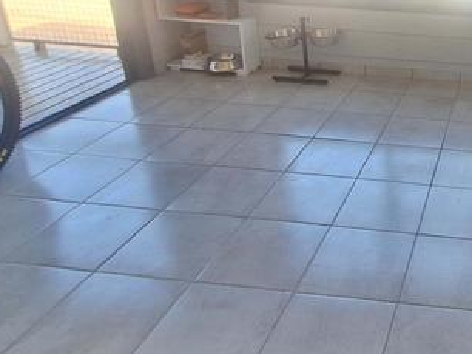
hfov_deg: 45.3
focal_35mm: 34
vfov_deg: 40.6
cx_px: 475
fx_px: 463
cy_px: 90
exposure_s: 1/100
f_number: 2.2
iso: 50
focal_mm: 1.74
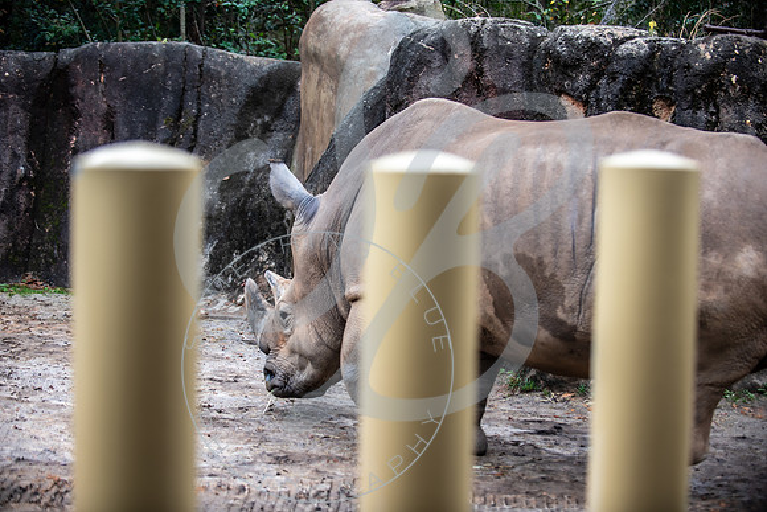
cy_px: 256
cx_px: 384
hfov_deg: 27.0
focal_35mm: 75
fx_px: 1598
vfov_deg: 18.2
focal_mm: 75
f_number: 2.8
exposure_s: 1/250
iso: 125
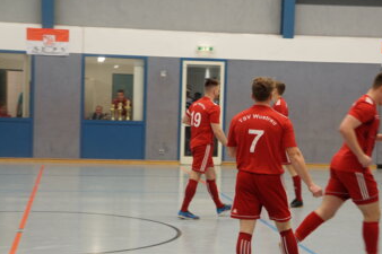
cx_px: 205
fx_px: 961
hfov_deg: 22.5
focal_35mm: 91
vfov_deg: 15.1
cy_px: 143
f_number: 5
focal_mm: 51
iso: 1000
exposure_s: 1/80
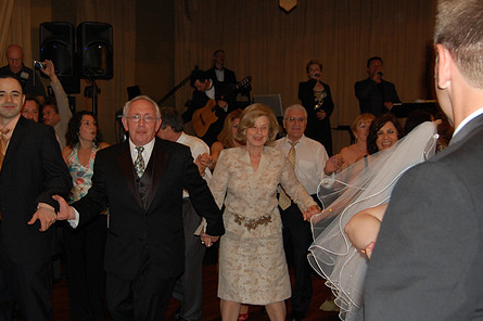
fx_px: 576
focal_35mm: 43
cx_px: 186
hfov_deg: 45.1
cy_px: 180
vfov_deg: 31.1
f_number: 3.8
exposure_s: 1/60
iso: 400
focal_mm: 22
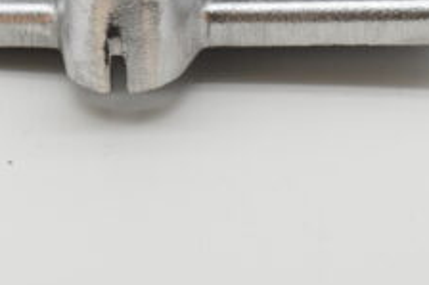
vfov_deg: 6.8
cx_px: 142
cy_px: -23
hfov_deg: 10.2
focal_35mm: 201
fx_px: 2393
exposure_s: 1/1250
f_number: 8
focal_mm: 50
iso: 1600
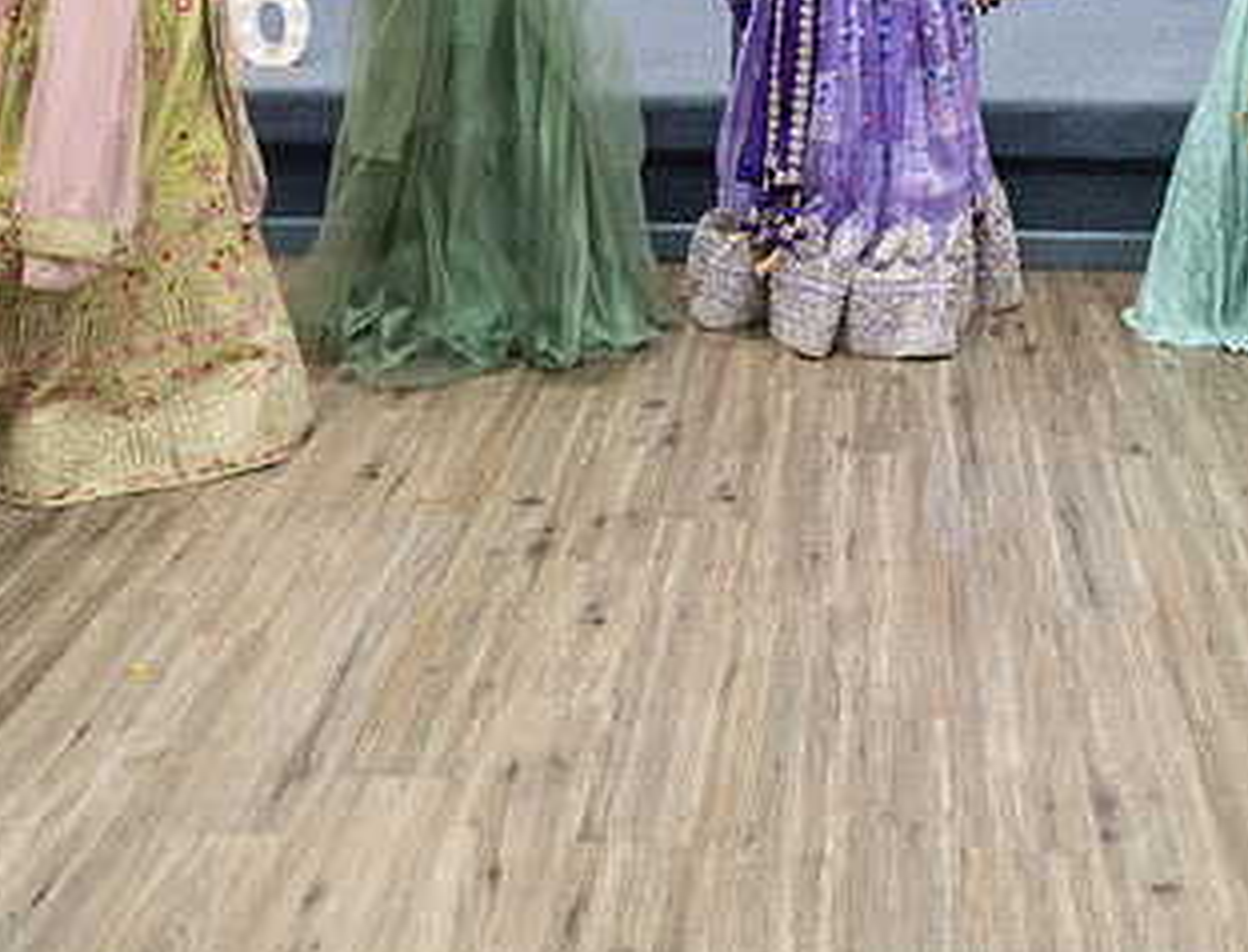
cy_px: 102
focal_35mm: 55
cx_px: 831
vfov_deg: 26.0
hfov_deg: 34.4
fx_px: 1995
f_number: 3.5
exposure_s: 1/160
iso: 1000
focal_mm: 26.5
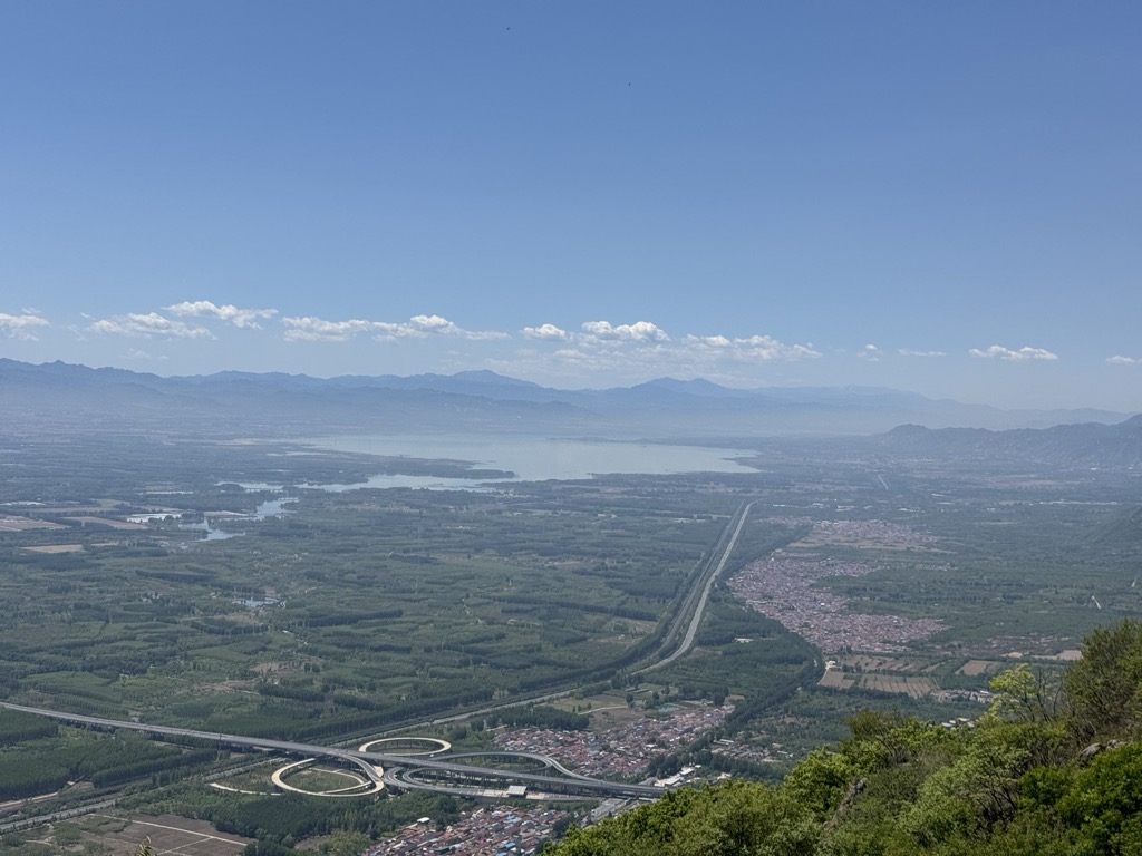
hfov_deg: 39.7
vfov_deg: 30.3
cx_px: 571
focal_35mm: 48
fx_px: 1584
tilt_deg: -1.3
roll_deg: -2.3
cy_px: 428
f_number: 1.78
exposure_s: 1/10526
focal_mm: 6.76
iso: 80
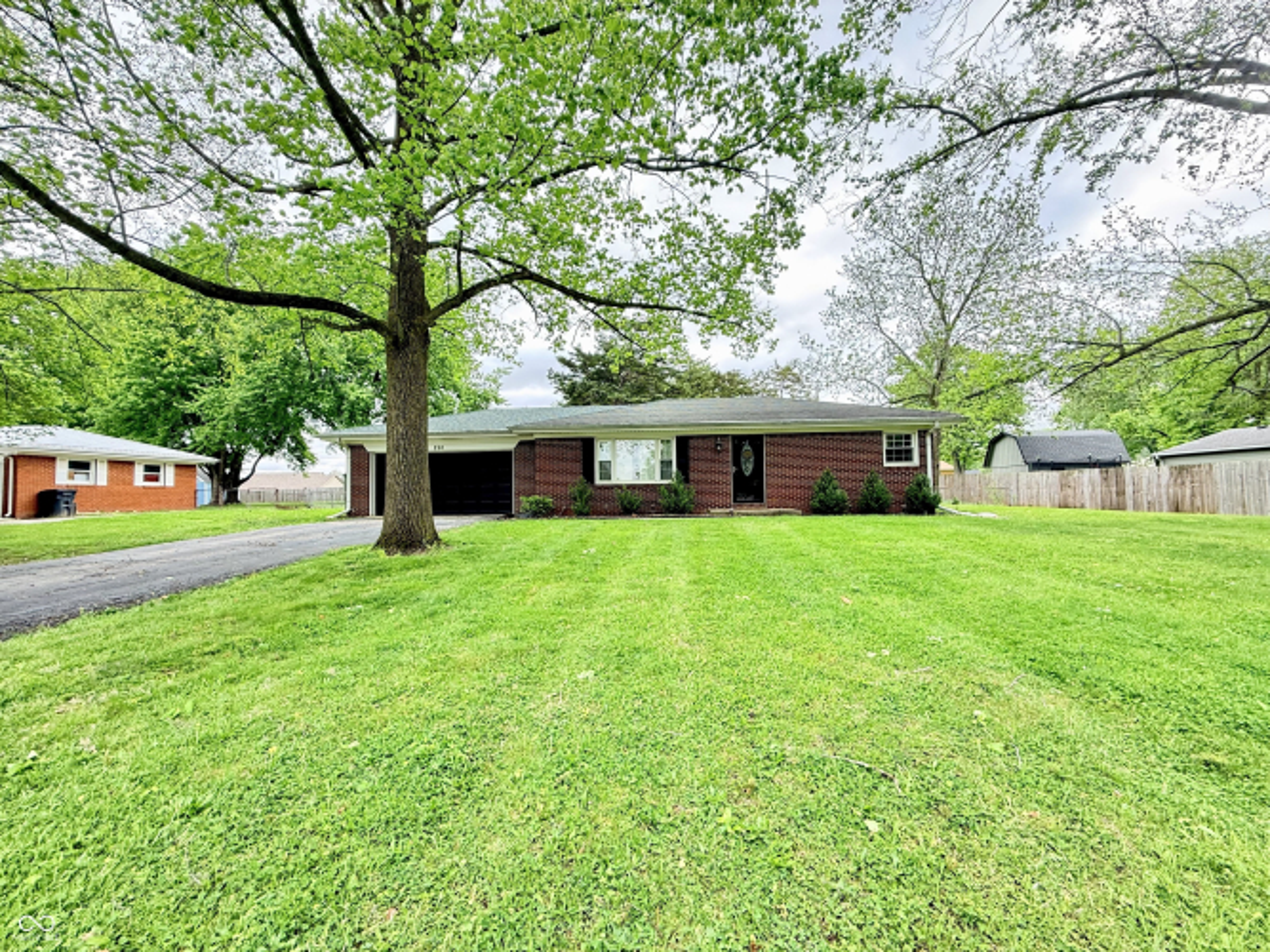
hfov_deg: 102.1
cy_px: 476
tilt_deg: +1.5
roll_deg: +1.9
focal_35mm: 14
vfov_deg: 85.7
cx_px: 635
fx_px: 514
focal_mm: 2.22
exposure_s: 1/114
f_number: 2.2
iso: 64
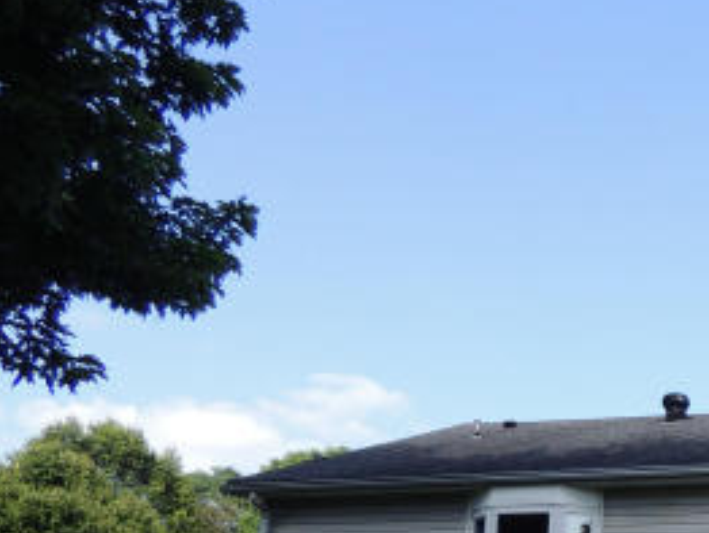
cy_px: 595
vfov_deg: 22.6
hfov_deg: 27.1
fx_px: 1251
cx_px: 900
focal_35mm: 61
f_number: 3
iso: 100
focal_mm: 4.3
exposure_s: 1/640
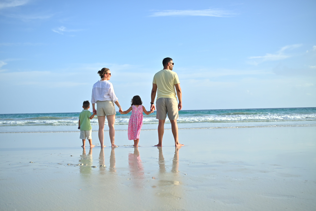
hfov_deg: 51.3
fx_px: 329
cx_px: 158
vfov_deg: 35.5
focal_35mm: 38
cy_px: 106
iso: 125
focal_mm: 25
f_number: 2.2
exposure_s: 1/2500
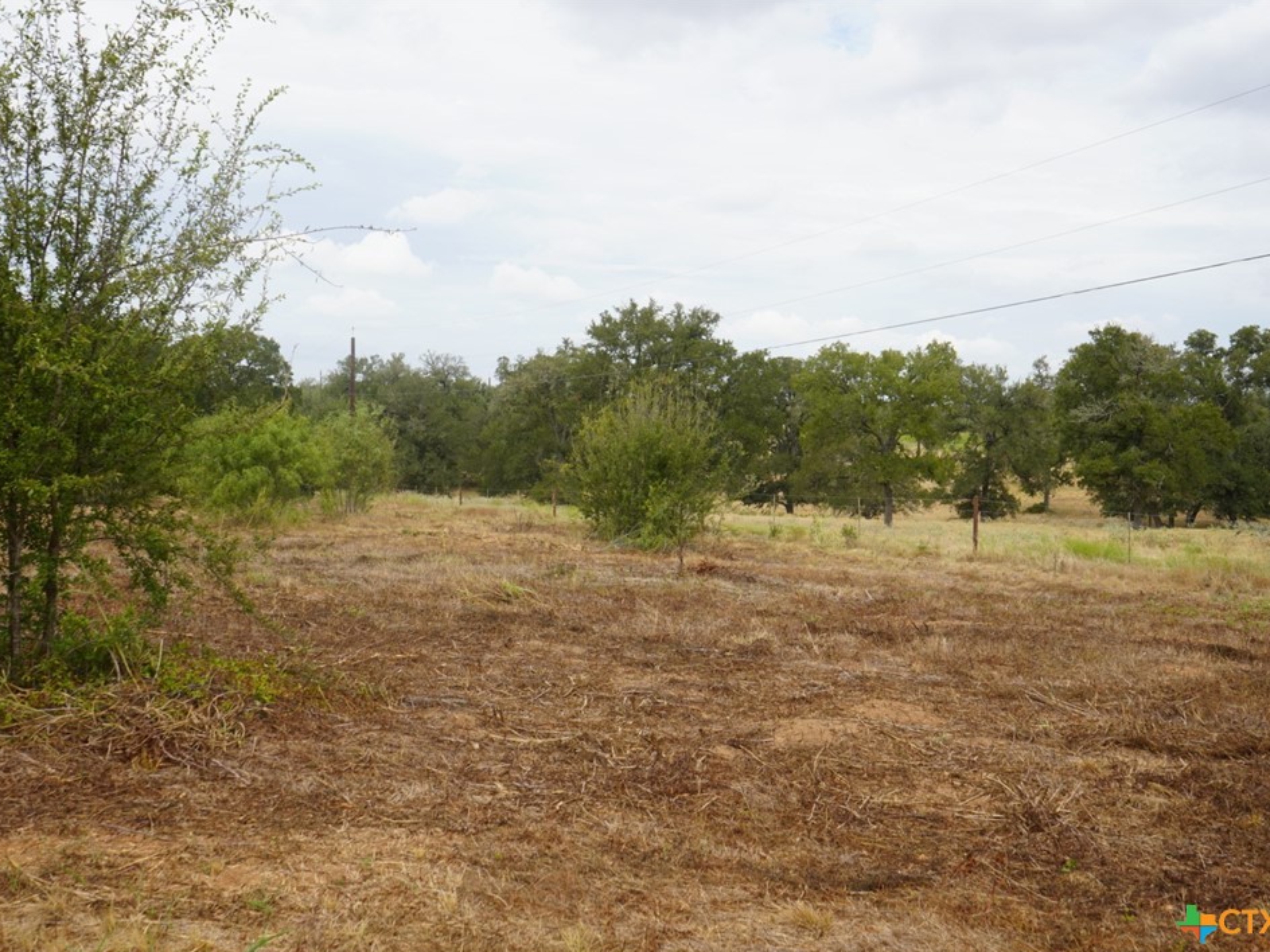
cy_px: 484
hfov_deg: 44.8
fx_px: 1541
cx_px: 643
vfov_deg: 34.3
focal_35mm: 42
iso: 100
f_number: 10
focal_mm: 38
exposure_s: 1/125
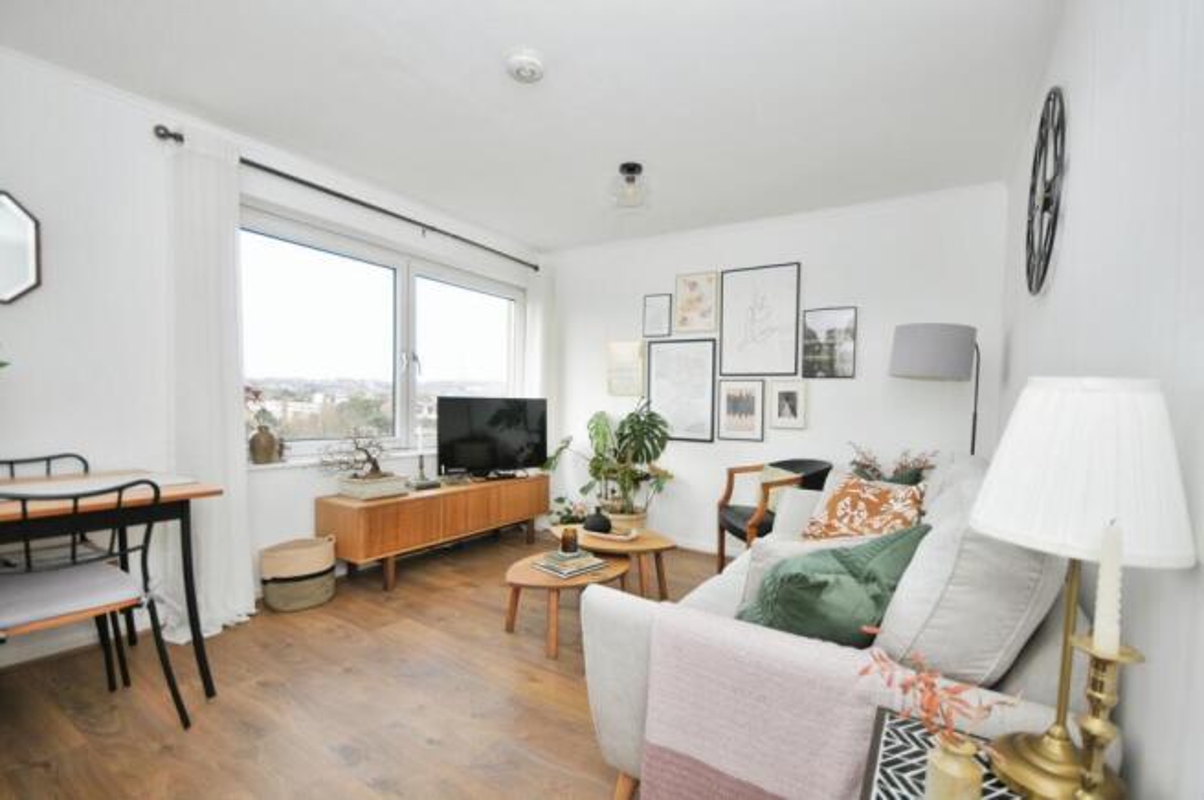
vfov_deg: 77.2
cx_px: 602
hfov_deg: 100.4
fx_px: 501
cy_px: 400
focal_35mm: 15
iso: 200
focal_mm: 10
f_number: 5
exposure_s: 1/100
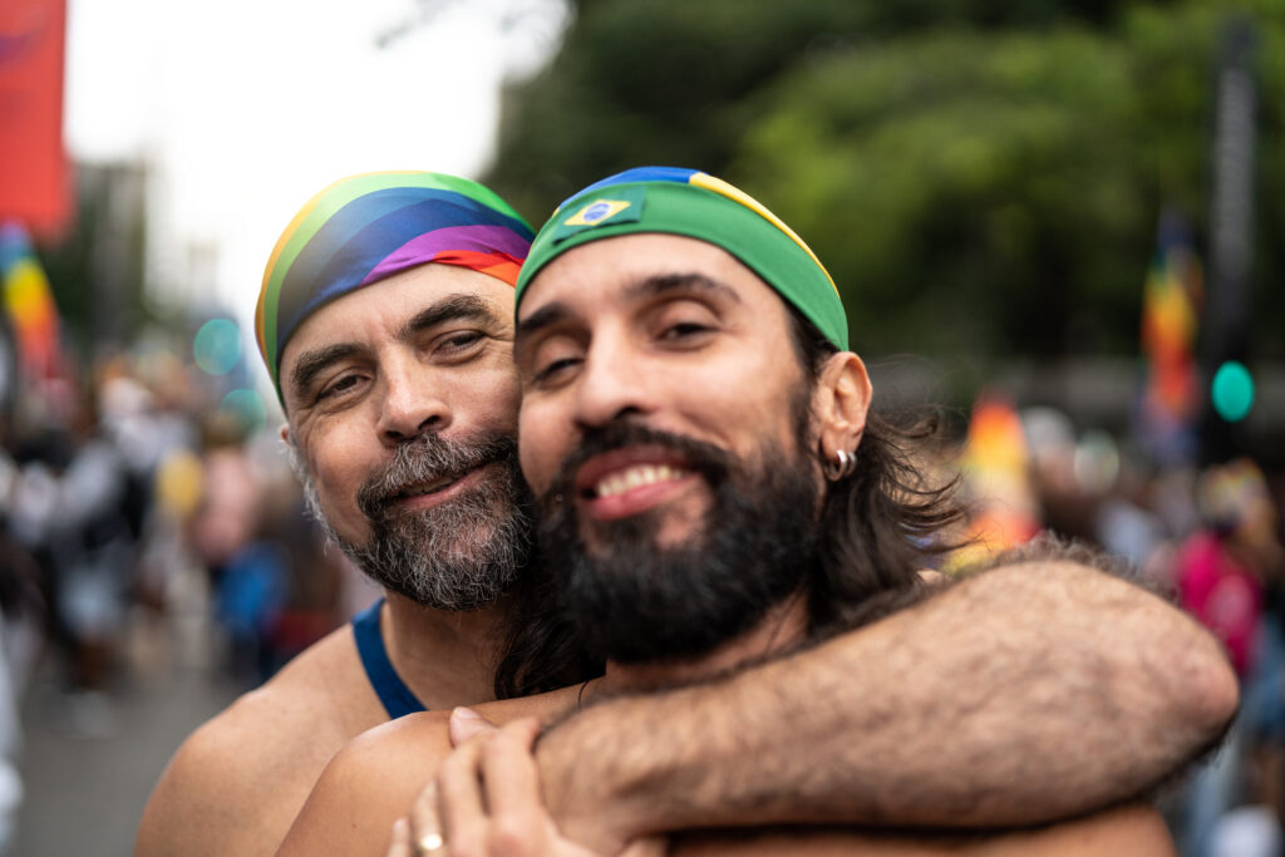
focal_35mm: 50
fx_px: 1785
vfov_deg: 27.0
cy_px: 428
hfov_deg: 39.6
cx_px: 642
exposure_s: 1/1600
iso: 100
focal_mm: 50
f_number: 1.4
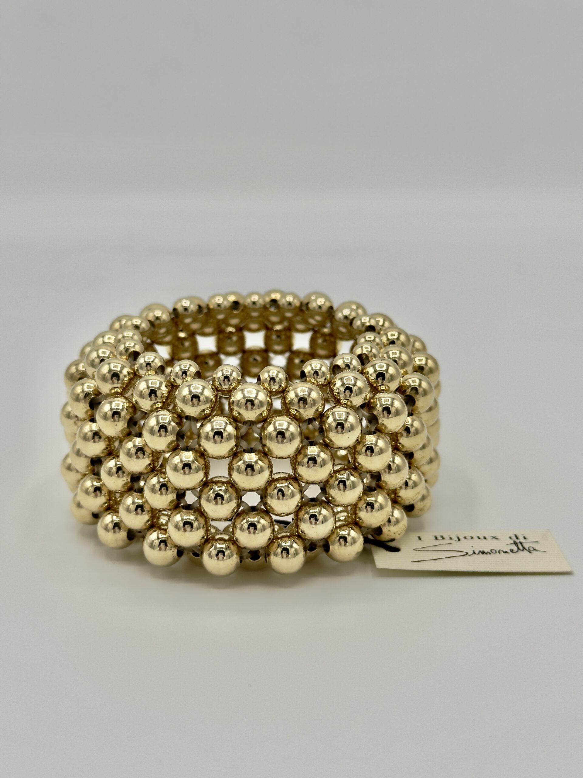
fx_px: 1078
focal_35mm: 48
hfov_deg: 30.3
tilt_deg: -21.6
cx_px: 292
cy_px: 389
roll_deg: -0.5
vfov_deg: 39.7
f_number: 1.78
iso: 64
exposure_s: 1/3891
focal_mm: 6.76
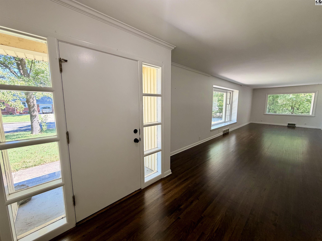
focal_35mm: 14
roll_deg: +0.8
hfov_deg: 102.1
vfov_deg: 85.7
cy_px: 120
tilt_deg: -7.2
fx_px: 130
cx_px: 161
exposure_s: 1/120
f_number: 2.2
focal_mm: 2.22
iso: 160
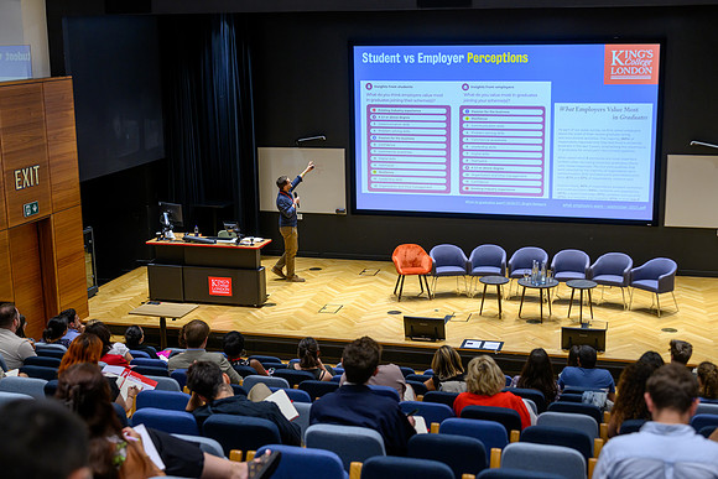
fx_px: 943
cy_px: 240
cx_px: 359
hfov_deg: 41.7
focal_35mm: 47
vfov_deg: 28.5
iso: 640
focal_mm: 47
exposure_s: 1/320
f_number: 2.8
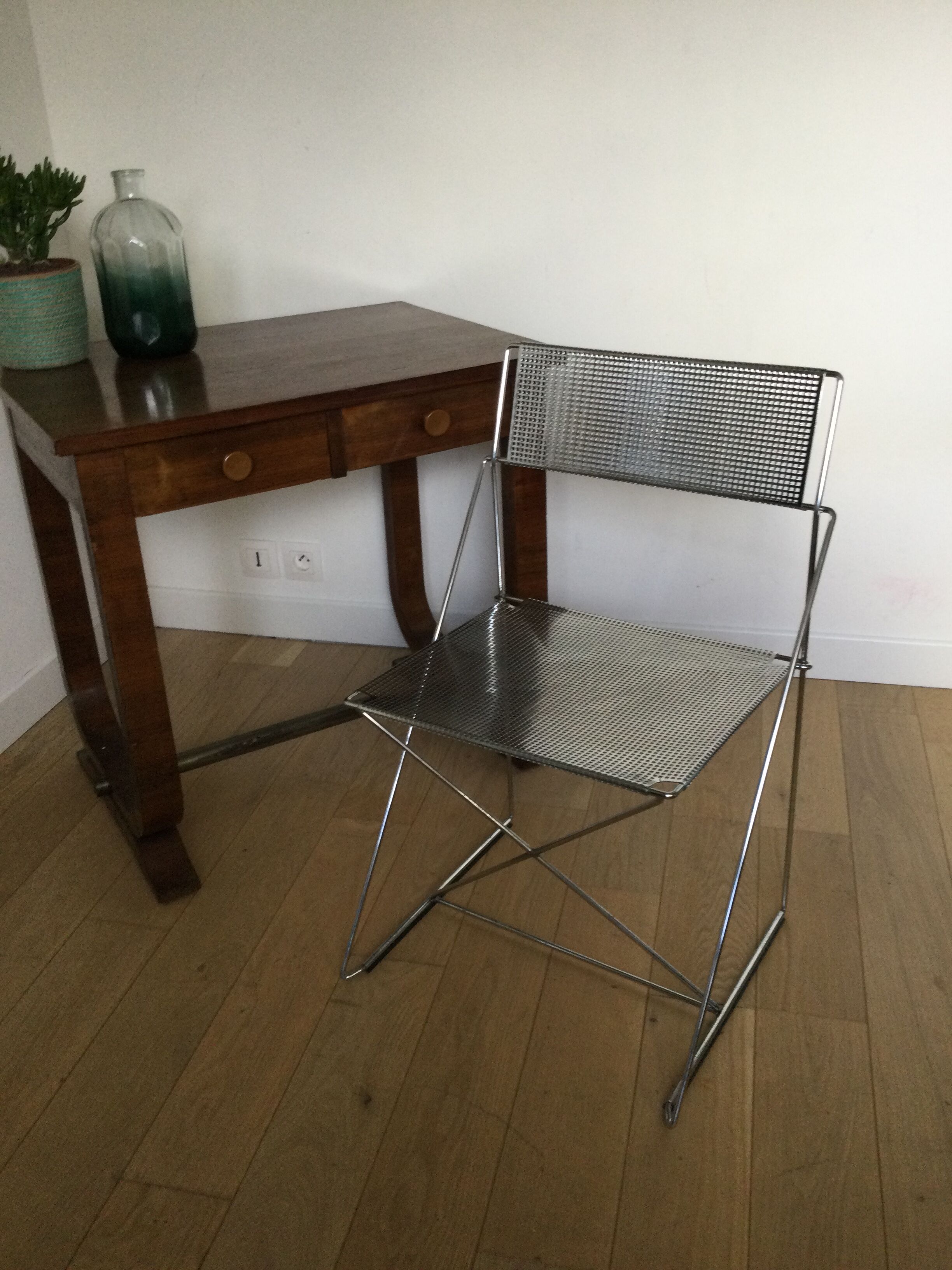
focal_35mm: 31
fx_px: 1137
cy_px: 635
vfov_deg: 58.4
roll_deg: +3.4
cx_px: 476
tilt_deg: -26.6
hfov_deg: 45.4
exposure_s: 1/33
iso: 80
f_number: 2.4
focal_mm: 3.3
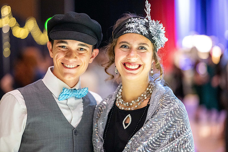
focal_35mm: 85
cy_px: 76
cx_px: 114
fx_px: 538
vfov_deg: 16.1
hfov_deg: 23.9
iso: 12800
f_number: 1.8
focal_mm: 85
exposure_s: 1/80
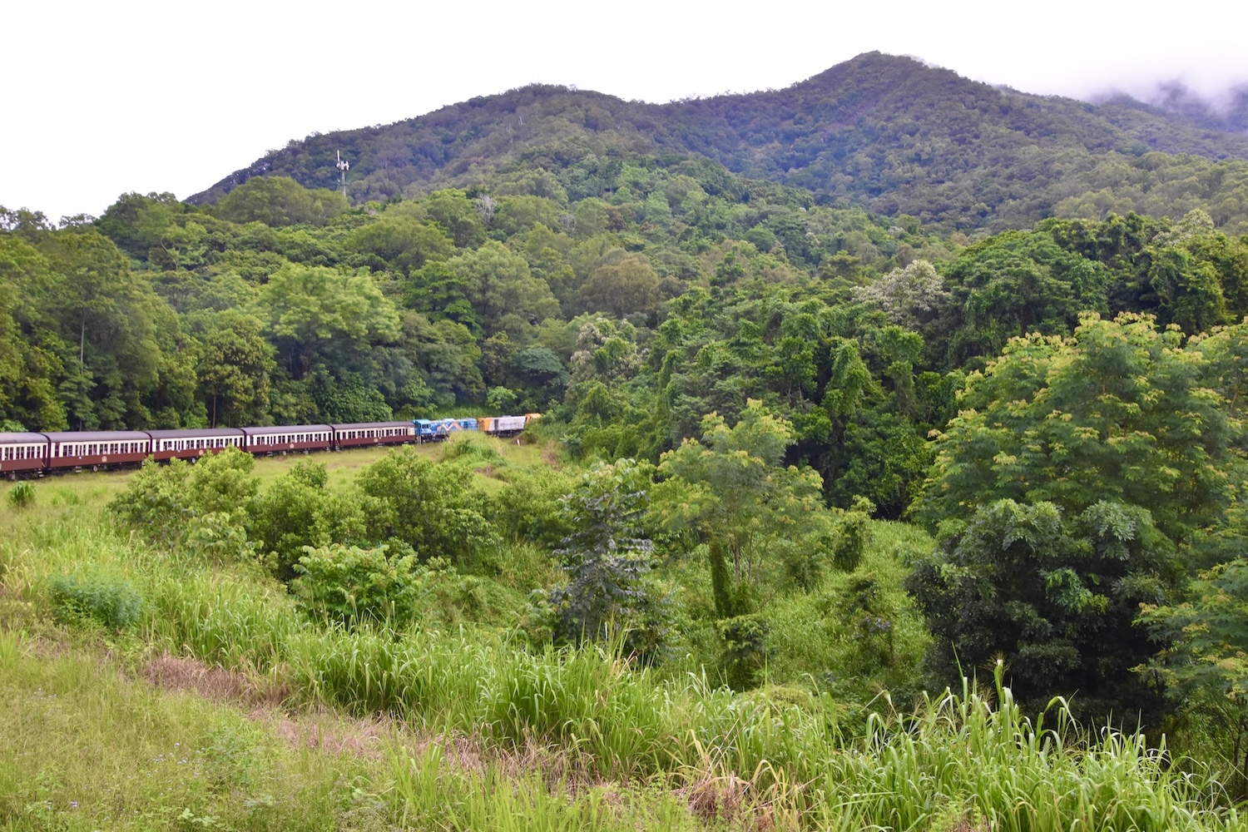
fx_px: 936
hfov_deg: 67.4
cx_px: 624
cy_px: 416
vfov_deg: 47.9
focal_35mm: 27
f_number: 8
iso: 800
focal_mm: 18
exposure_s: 1/320
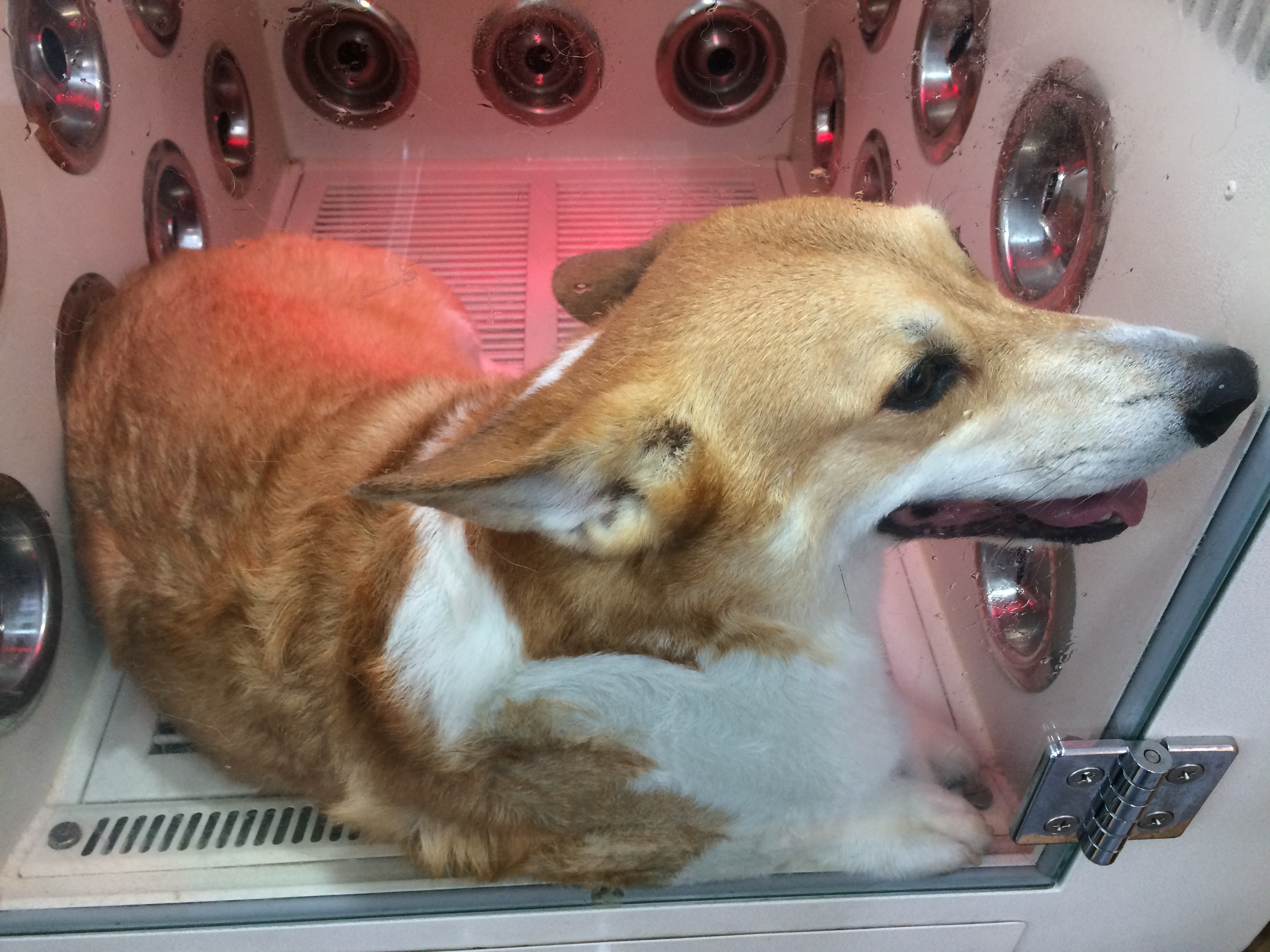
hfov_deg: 61.7
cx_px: 635
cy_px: 476
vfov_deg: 48.2
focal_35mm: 29
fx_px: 1064
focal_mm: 4.15
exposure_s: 1/30
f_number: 2.2
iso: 80
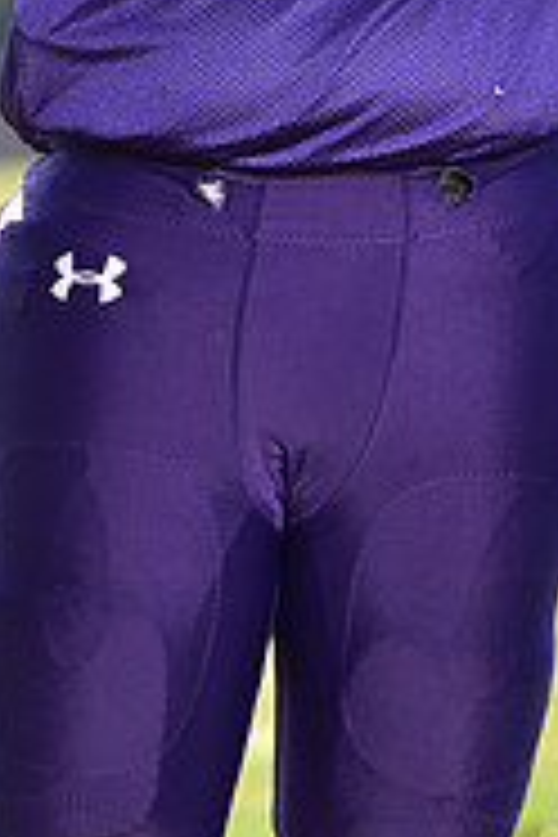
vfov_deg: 3.3
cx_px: 493
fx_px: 14460
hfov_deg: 2.2
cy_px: -342
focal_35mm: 622
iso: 100
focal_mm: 200
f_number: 5
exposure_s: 1/250
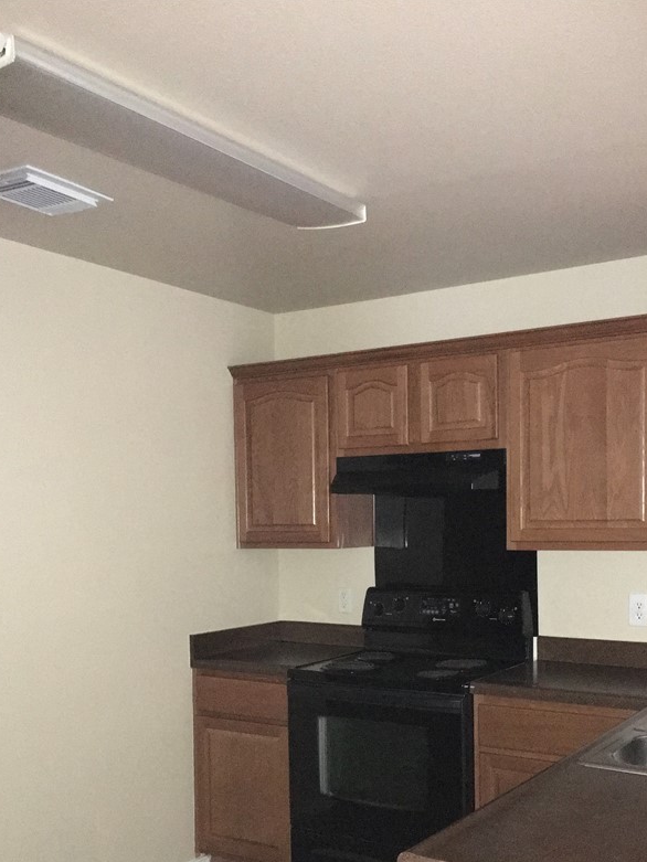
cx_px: 357
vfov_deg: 48.3
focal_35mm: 38
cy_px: 563
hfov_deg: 37.7
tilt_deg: -2.8
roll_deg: +1.0
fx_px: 947
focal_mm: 4.15
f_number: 2.2
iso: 640
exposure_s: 1/16
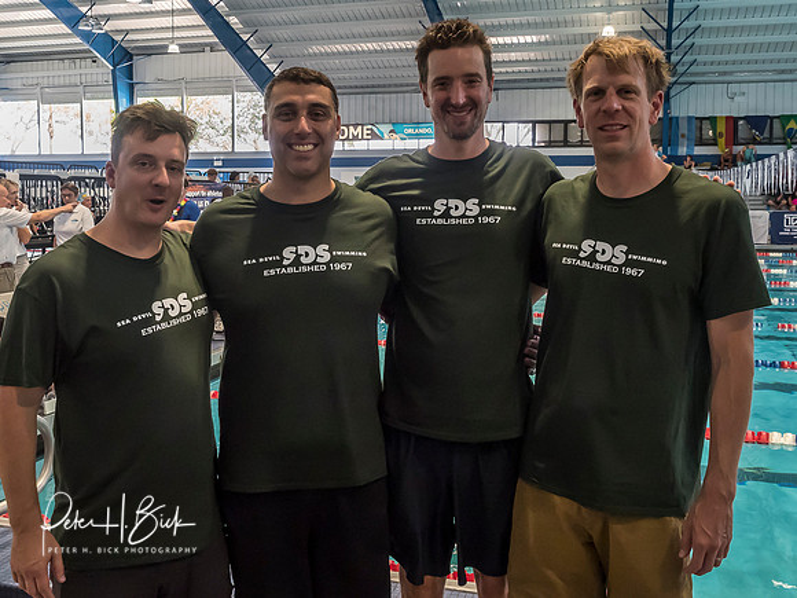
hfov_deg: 51.2
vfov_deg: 39.5
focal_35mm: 36
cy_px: 252
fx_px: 831
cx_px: 368
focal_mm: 12
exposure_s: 1/125
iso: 2500
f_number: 5
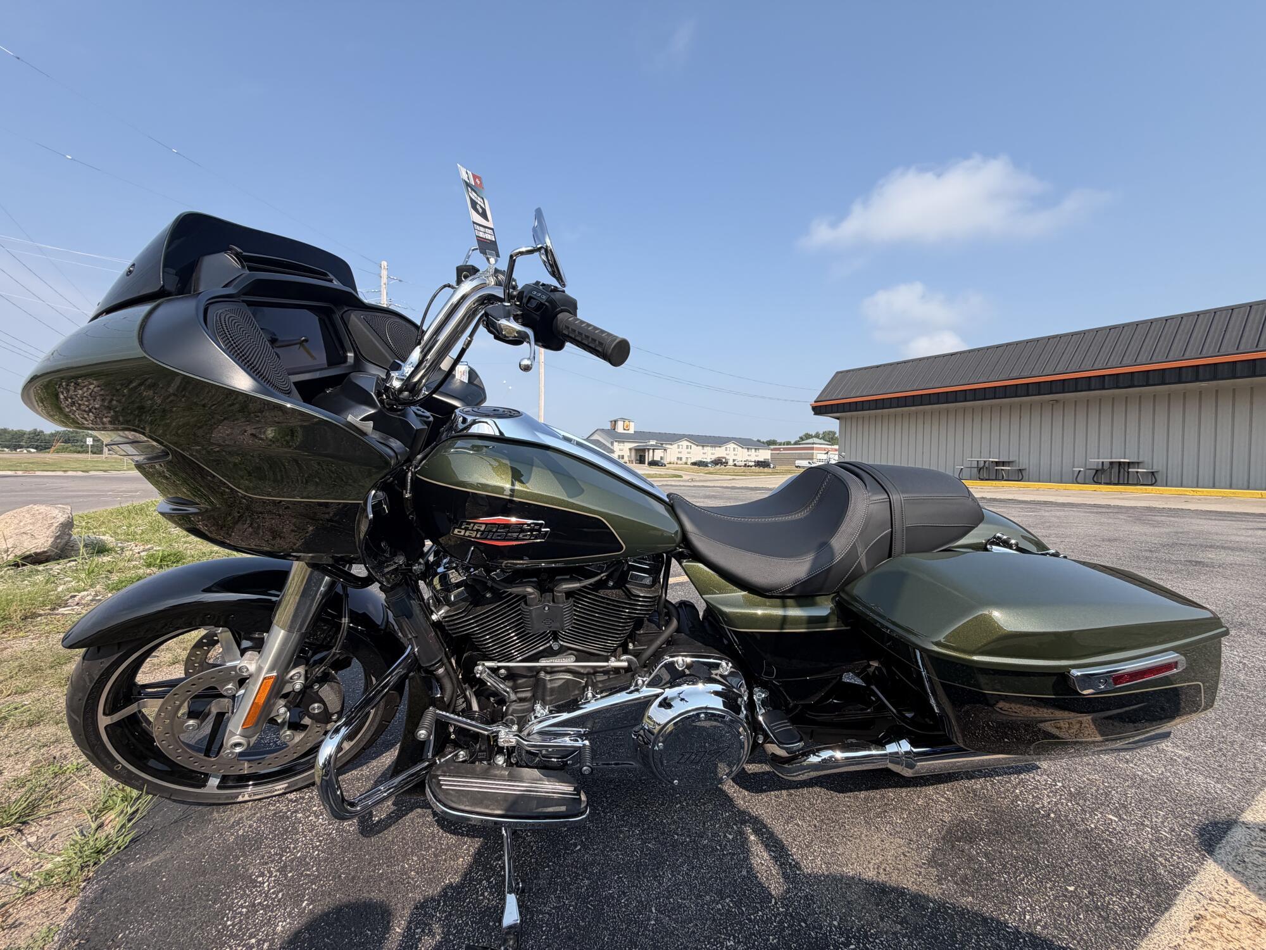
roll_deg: -1.8
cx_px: 633
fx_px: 512
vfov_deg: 85.7
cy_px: 475
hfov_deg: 102.1
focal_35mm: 14
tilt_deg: -1.6
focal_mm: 2.22
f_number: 2.2
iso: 32
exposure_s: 1/770
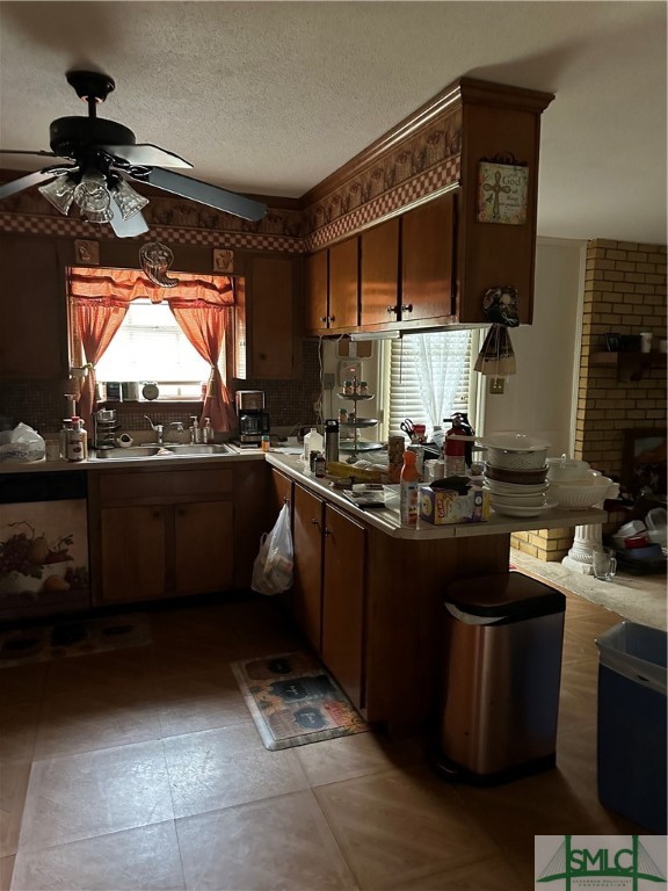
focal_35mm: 24
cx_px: 334
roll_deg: -1.5
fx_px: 618
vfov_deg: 71.6
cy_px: 446
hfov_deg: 56.8
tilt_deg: -6.5
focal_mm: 6.86
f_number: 1.78
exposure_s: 1/40
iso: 1000
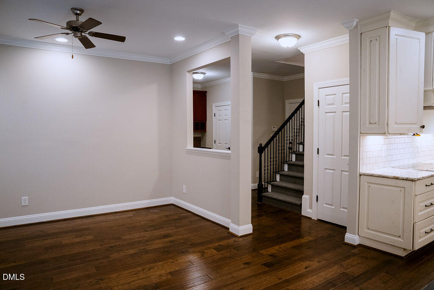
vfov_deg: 52.3
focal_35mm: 24
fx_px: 295
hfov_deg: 72.7
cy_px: 145
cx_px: 217
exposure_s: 1/200
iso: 2000
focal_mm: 24
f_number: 2.8
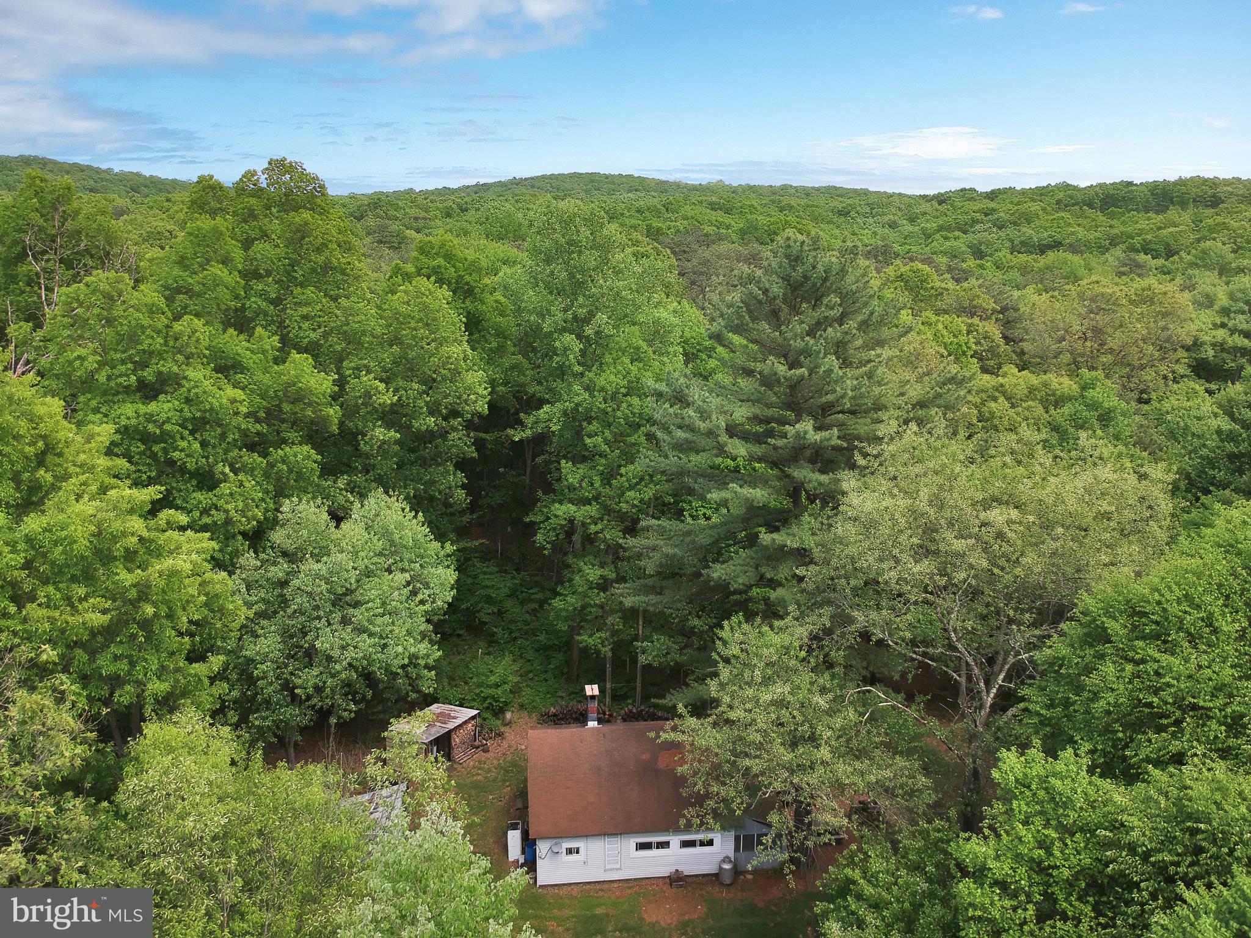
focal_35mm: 25
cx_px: 626
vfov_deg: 54.9
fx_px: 903
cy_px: 469
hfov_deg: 69.4
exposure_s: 1/640
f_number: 2.6
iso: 100
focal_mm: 4.49
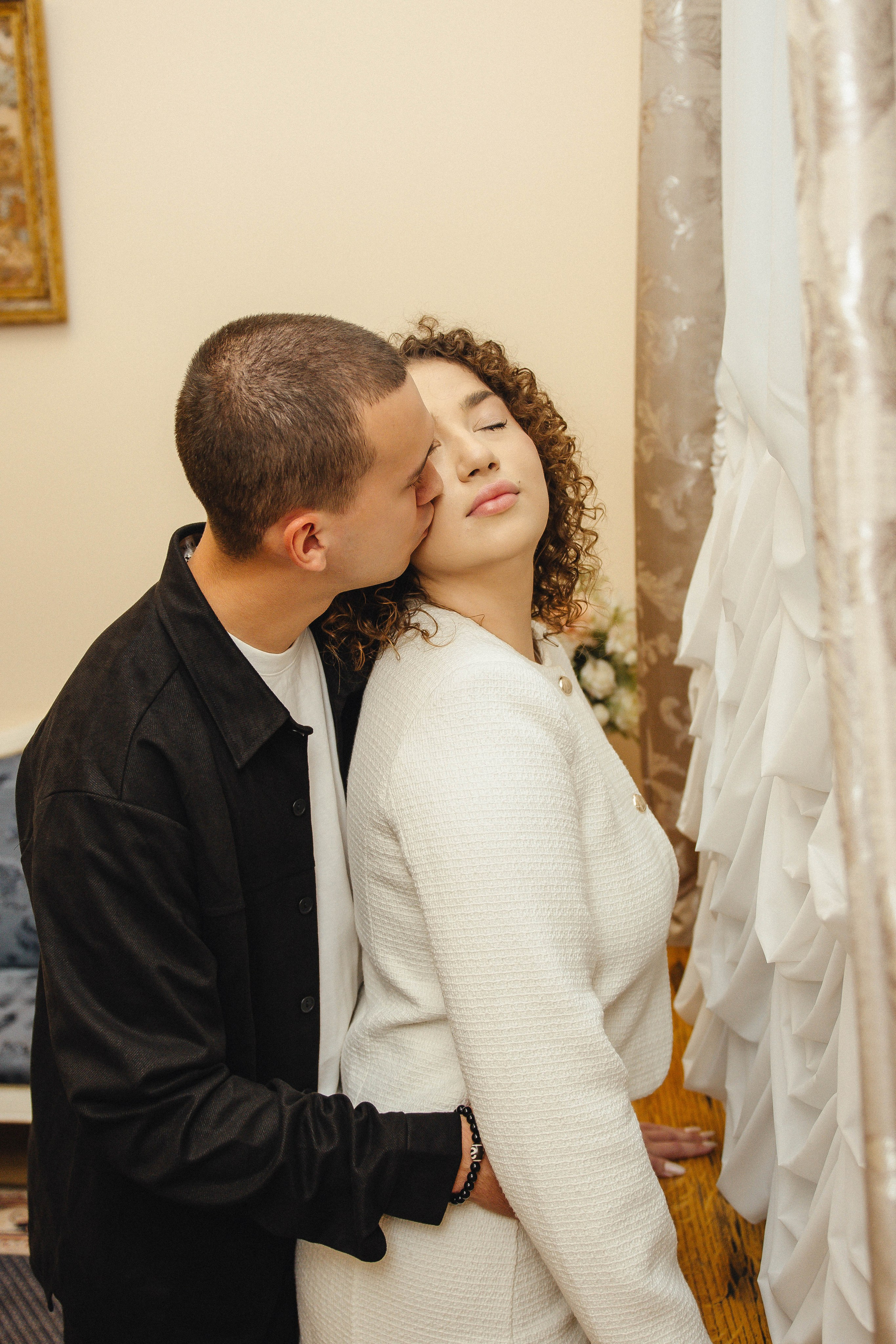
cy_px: 672
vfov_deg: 53.1
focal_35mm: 36
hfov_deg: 36.9
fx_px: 1344
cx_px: 448
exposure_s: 1/200
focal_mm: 24
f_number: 2.8
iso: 640
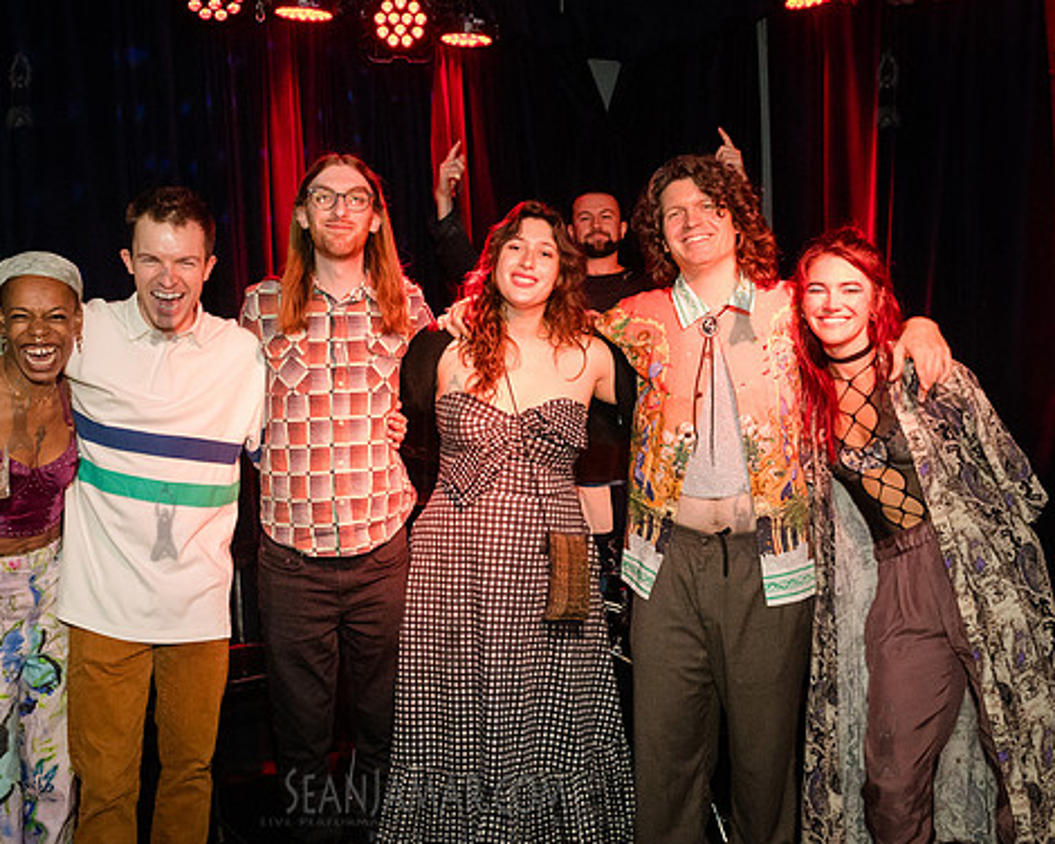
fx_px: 1062
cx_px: 472
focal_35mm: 34
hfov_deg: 52.7
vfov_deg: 43.3
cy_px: 404
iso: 12800
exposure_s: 1/160
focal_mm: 24
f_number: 5
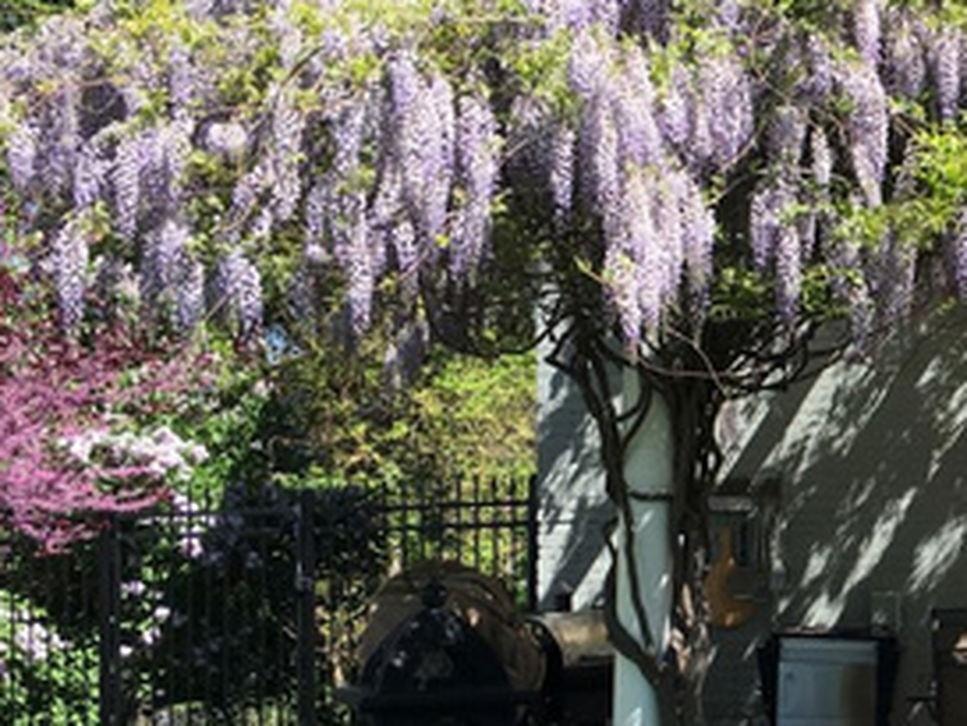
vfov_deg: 21.6
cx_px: 1070
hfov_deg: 26.3
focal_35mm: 68
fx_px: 1900
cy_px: 482
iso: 25
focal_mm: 4.15
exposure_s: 1/916
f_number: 2.2
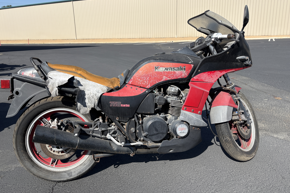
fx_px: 226
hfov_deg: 65.5
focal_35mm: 28
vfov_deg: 46.4
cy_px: 93
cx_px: 142
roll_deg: +2.1
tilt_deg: -14.8
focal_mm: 5.96
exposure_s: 1/3448
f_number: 1.6
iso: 50
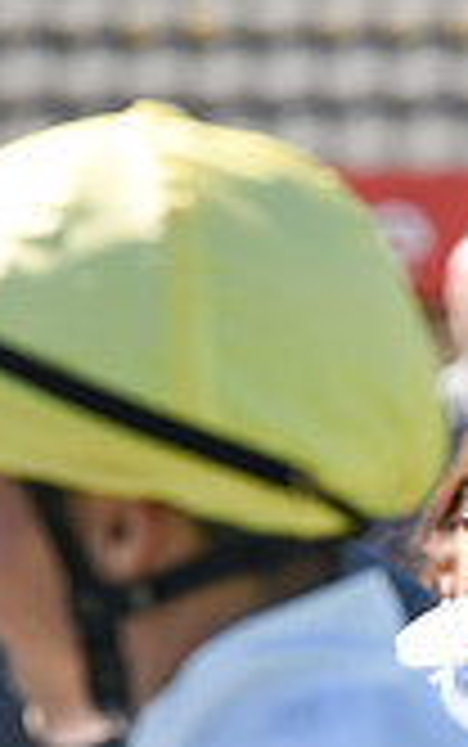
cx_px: 1264
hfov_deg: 1.8
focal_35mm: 713
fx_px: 14525
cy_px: 857
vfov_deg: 2.9
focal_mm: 200
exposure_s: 1/1250
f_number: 5.6
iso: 400
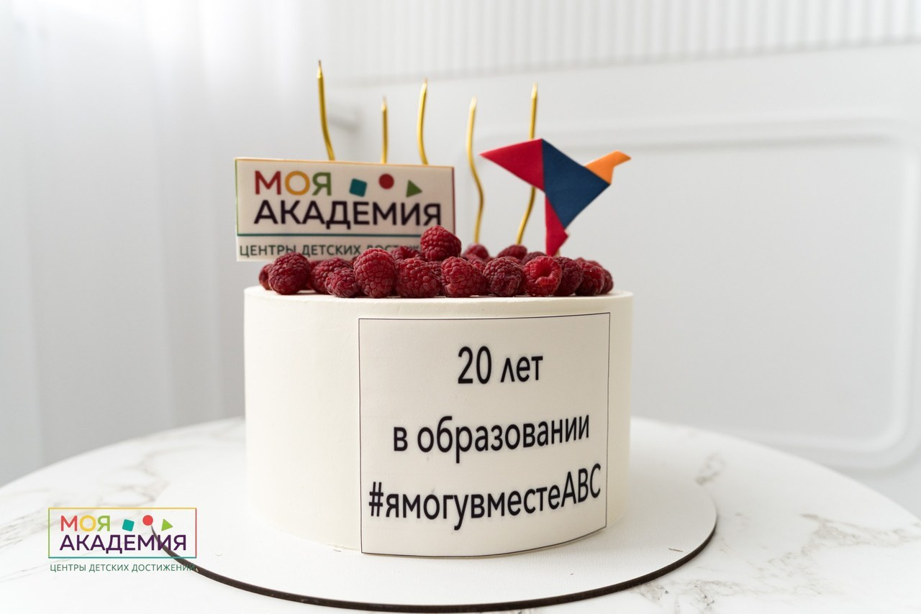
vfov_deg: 44.7
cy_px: 307
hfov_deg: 63.3
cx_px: 460
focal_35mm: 29
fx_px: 747
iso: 400
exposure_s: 1/250
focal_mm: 28
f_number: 4
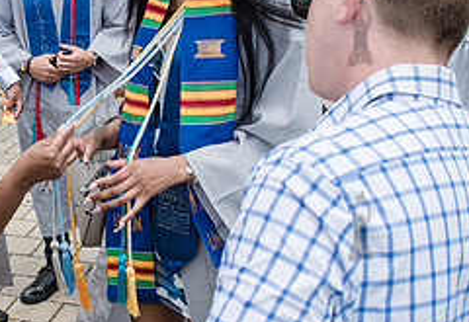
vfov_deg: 19.8
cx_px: 117
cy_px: 128
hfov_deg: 28.2
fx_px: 921
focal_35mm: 70
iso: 200
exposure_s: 1/640
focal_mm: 24
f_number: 5.6
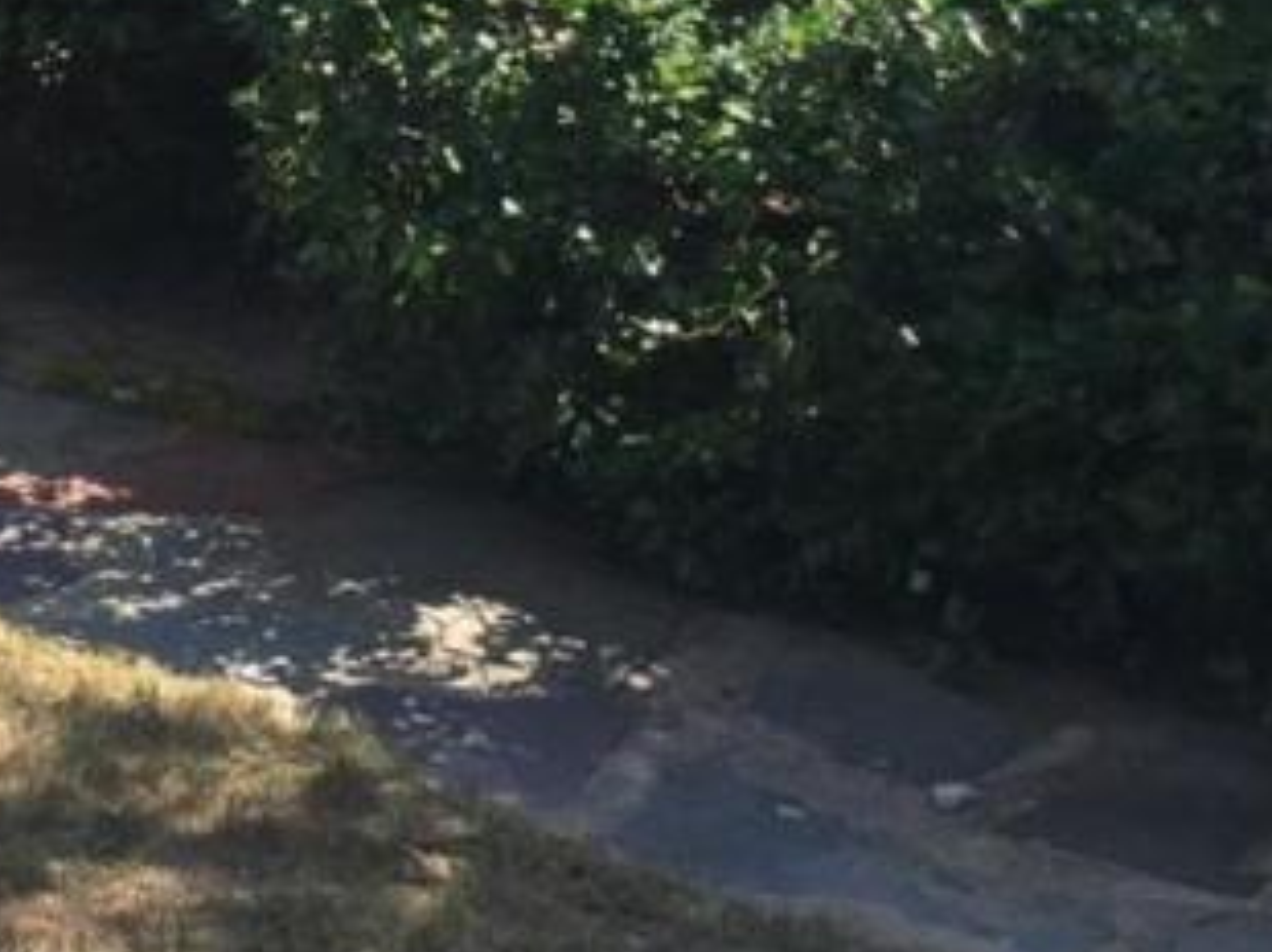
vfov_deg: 14.8
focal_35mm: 96
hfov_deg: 19.6
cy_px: -250
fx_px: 3525
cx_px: -129
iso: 32
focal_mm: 4.15
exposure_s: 1/628
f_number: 2.2
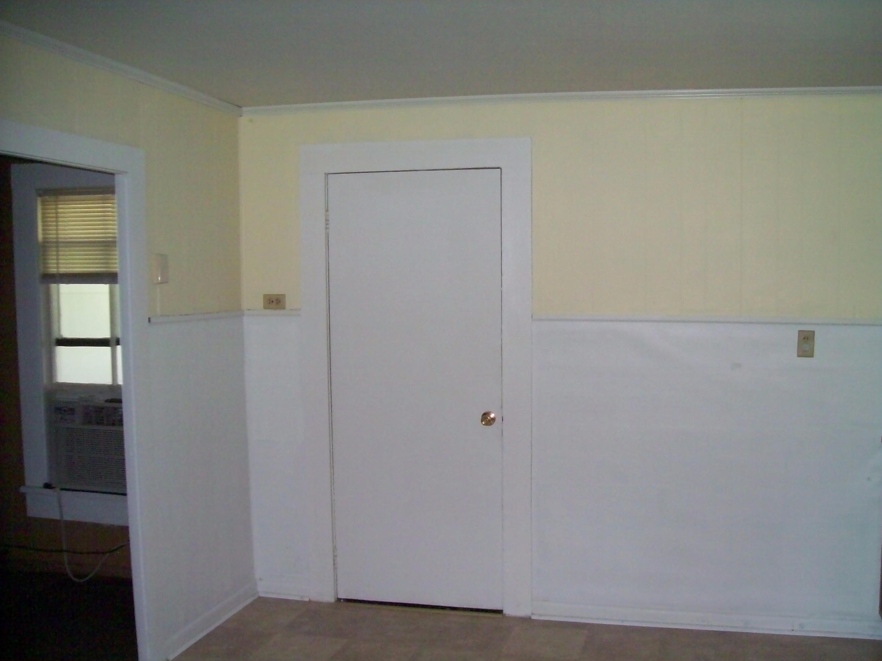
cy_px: 330
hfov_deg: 51.4
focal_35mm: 36
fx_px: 917
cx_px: 441
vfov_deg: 39.6
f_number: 2.7
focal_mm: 6
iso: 160
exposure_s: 1/64
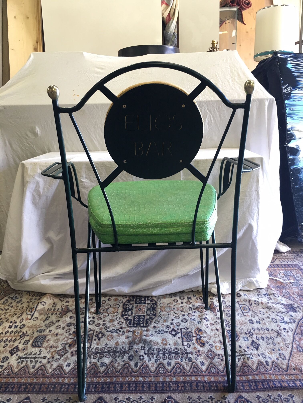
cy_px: 202
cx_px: 152
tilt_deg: -13.6
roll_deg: -0.2
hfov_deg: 48.2
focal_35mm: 29
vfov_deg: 61.7
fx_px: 338
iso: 64
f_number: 2.2
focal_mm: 4.15
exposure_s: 1/33
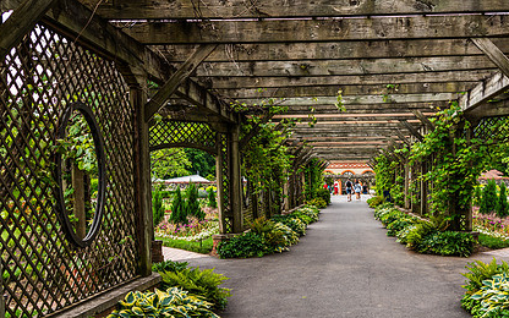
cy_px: 215
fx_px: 583
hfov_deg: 46.6
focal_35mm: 42
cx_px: 329
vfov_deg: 30.3
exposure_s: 1/160
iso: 125
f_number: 8
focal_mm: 28
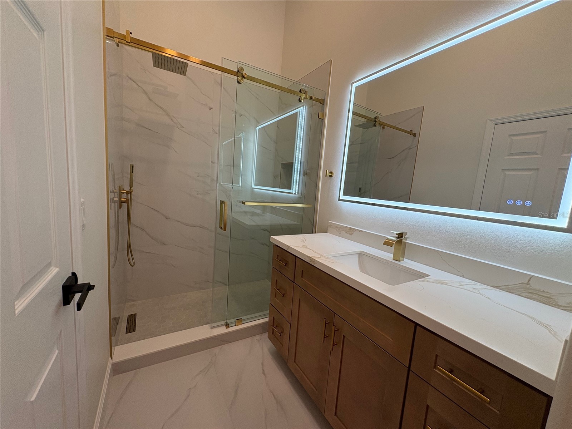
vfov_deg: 85.7
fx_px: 231
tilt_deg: -7.3
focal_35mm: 14
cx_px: 286
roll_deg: -4.5
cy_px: 214
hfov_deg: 102.1
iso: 125
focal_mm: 2.22
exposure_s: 1/120
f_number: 2.2
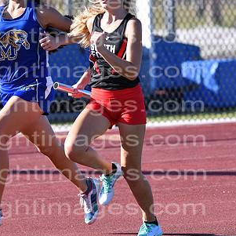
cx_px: 28
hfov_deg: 2.4
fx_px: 5685
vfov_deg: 2.4
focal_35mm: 737
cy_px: 89
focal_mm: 300
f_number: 5.6
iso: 400
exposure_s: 1/1250
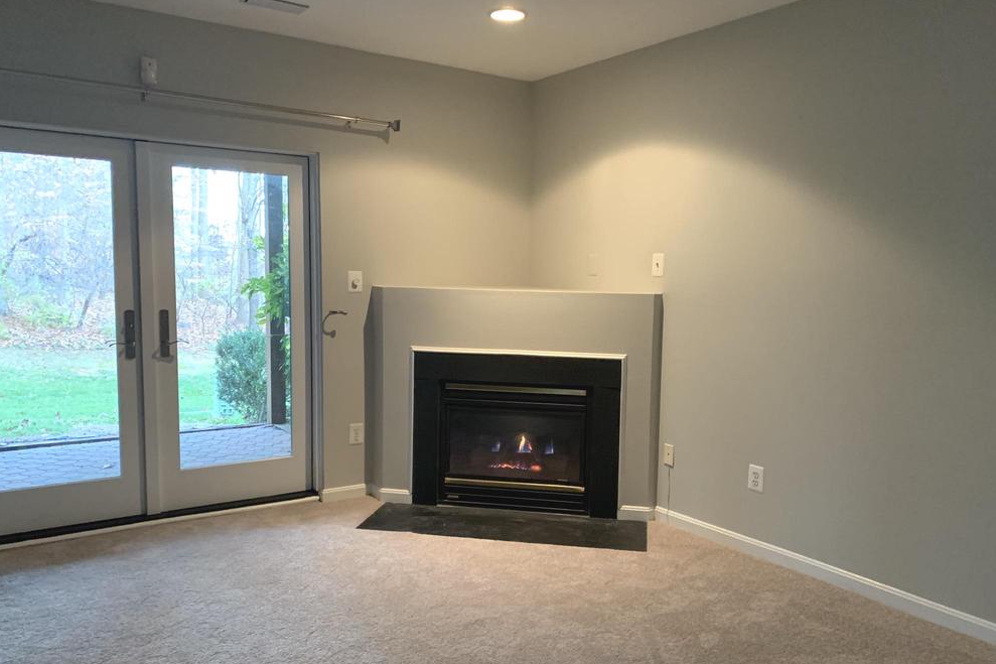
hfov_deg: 65.5
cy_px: 364
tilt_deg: -6.6
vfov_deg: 46.3
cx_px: 515
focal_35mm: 28
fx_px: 774
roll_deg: -1.1
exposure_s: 1/30
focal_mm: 4.25
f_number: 1.8
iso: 400
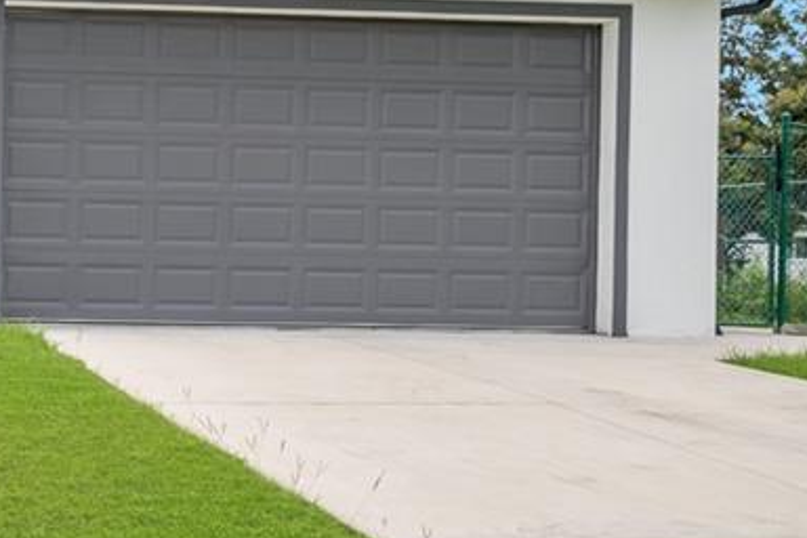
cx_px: -193
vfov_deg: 17.0
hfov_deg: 23.0
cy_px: 134
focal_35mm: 80
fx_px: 1793
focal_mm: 20
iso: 100
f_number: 8
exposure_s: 1/250
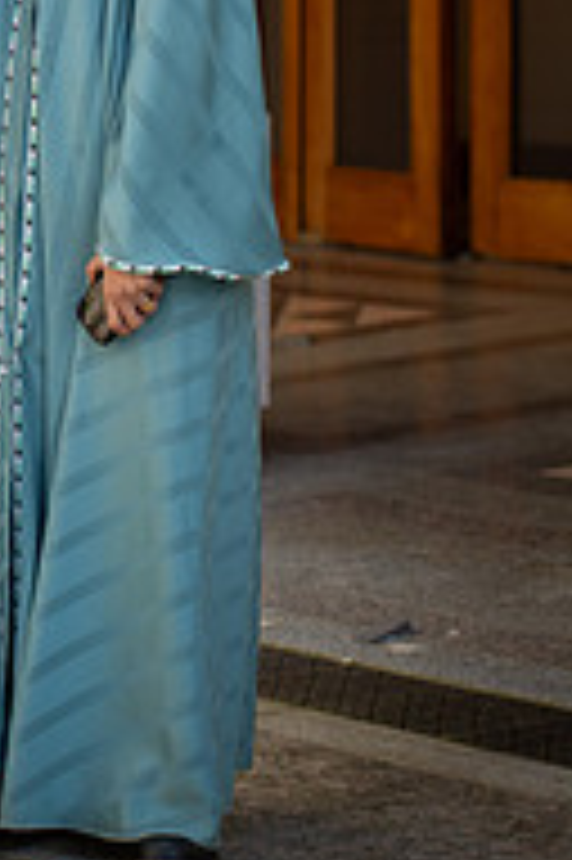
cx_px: -50
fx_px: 5634
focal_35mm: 236
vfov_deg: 8.7
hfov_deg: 5.8
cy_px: -9
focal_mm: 100
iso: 100
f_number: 2.8
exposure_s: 1/1000
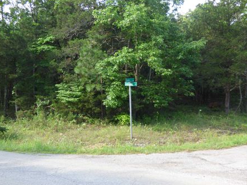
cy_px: 99
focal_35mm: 36
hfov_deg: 51.2
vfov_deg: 39.6
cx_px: 109
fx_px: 257
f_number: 3.3
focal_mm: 5.53
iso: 100
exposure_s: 1/100
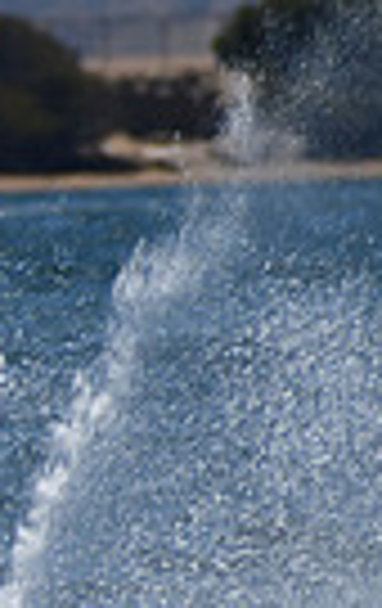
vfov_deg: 1.2
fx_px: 29311
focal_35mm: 1769
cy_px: 439
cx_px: -598
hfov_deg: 0.7
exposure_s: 1/1600
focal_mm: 270
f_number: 7.1
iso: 200
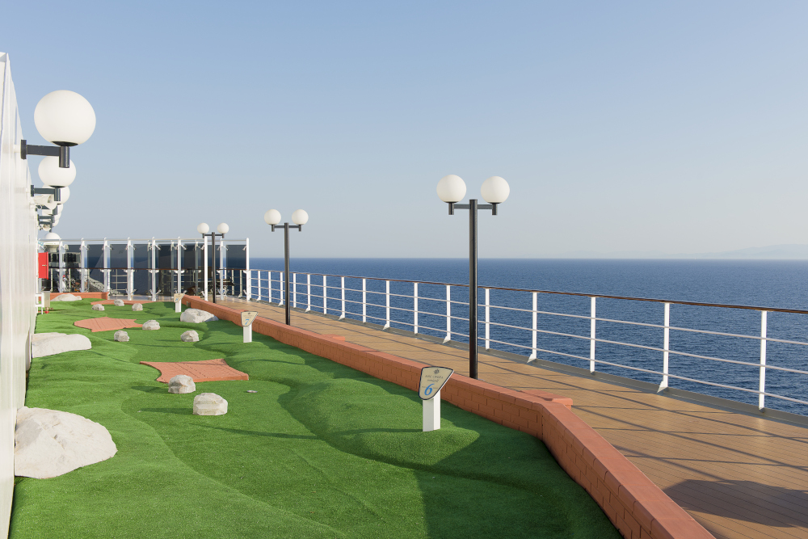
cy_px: 270
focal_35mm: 35
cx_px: 404
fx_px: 786
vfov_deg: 37.9
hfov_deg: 54.4
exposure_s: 1/200
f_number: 8
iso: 100
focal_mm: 35
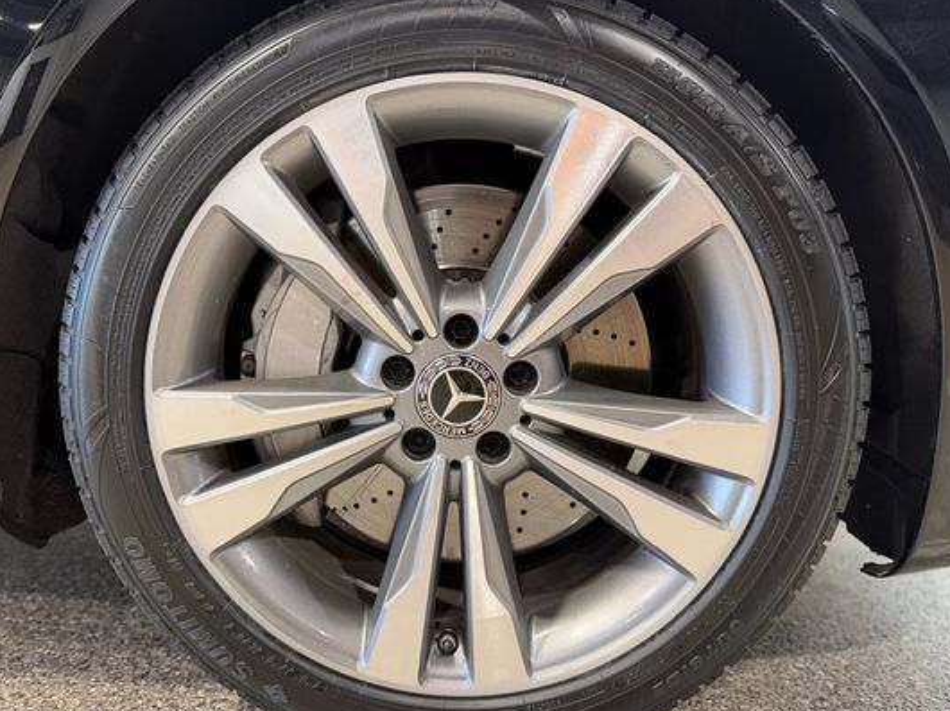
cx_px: 427
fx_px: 796
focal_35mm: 29
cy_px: 360
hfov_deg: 61.5
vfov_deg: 48.2
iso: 125
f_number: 1.78
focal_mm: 6.76
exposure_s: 1/60
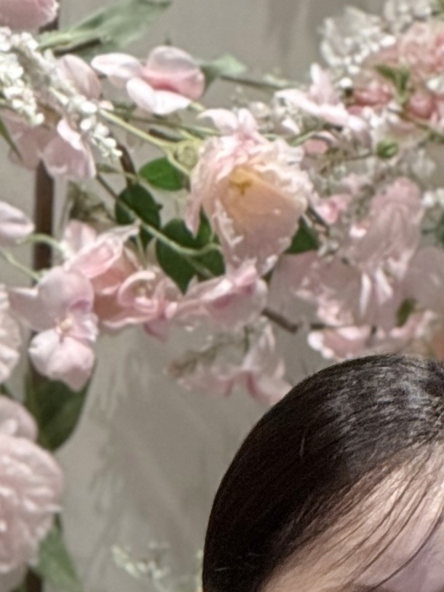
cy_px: 1245
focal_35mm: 595
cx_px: 146
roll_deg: -2.0
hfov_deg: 2.5
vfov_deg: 3.3
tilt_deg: -1.7
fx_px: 10173
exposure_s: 1/120
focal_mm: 15.66
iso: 200
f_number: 2.8
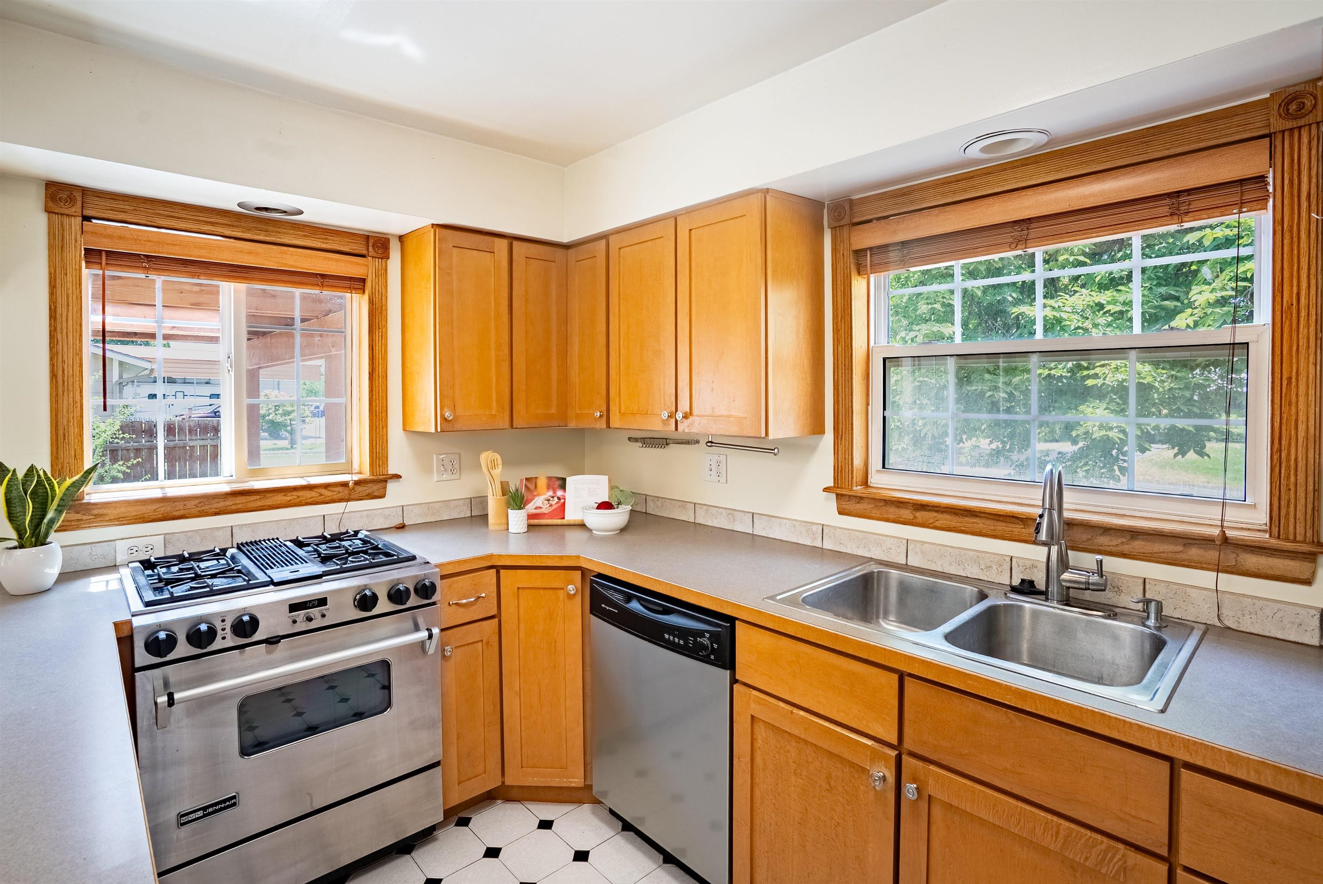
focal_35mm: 16
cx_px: 662
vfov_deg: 73.8
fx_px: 588
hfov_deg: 96.7
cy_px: 442
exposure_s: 1/500
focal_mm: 16
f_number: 8
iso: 400
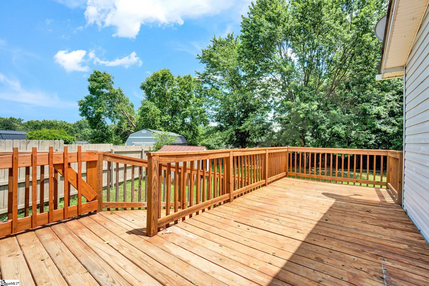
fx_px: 179
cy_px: 143
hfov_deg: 100.4
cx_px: 214
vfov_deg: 77.3
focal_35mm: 15
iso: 400
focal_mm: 10
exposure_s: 1/2500
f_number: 4
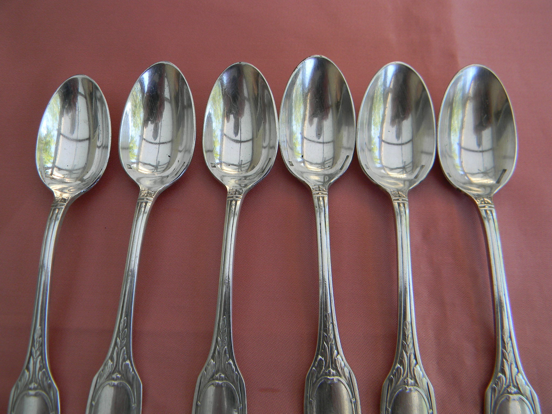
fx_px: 446
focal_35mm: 28
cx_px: 276
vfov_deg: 49.7
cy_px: 207
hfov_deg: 63.4
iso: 80
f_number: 3.5
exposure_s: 1/78
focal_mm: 5
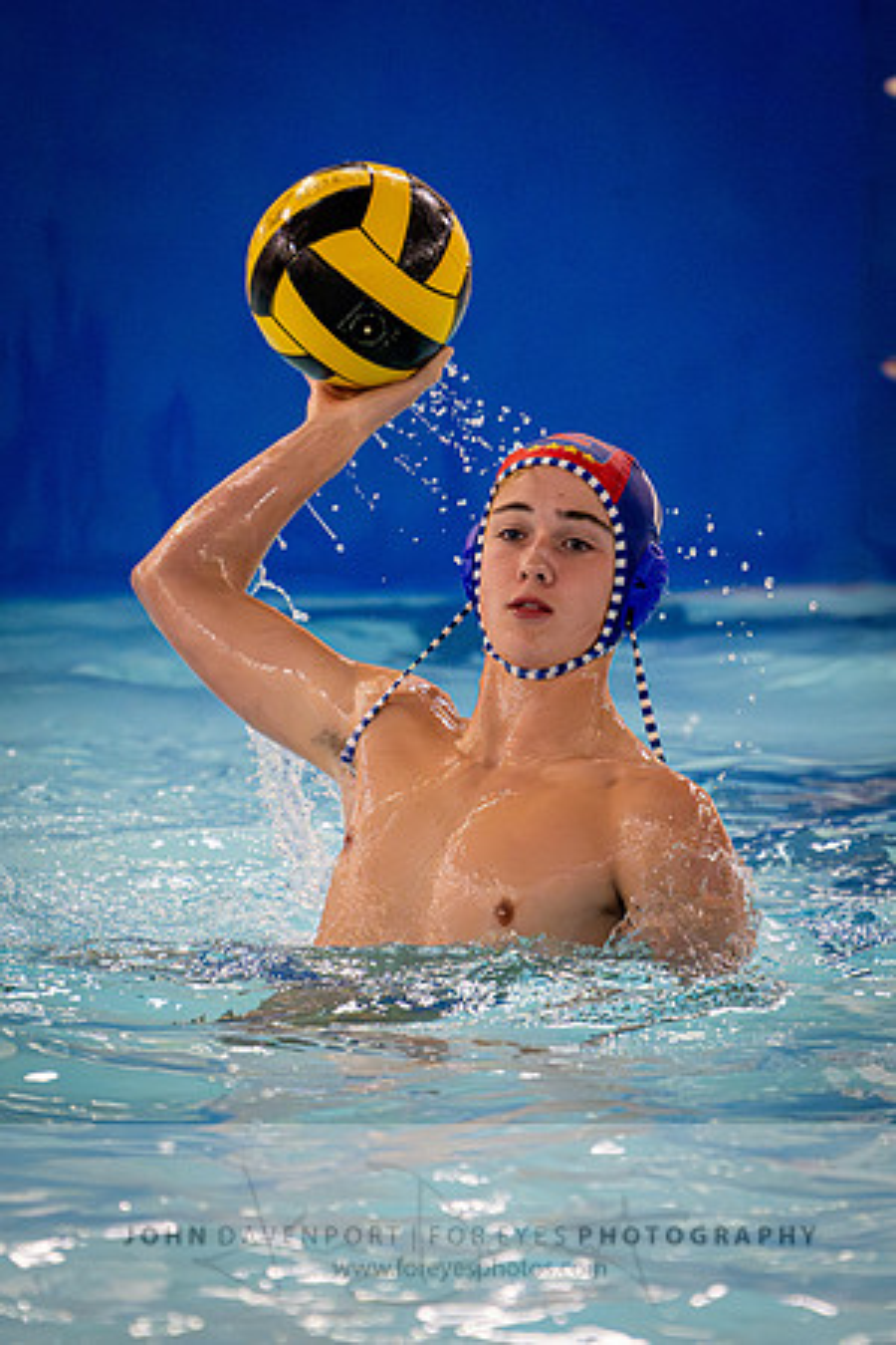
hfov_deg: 2.5
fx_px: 20349
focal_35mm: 545
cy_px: 721
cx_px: 492
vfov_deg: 3.8
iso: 18000
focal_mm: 280
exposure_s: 1/1000
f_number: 4
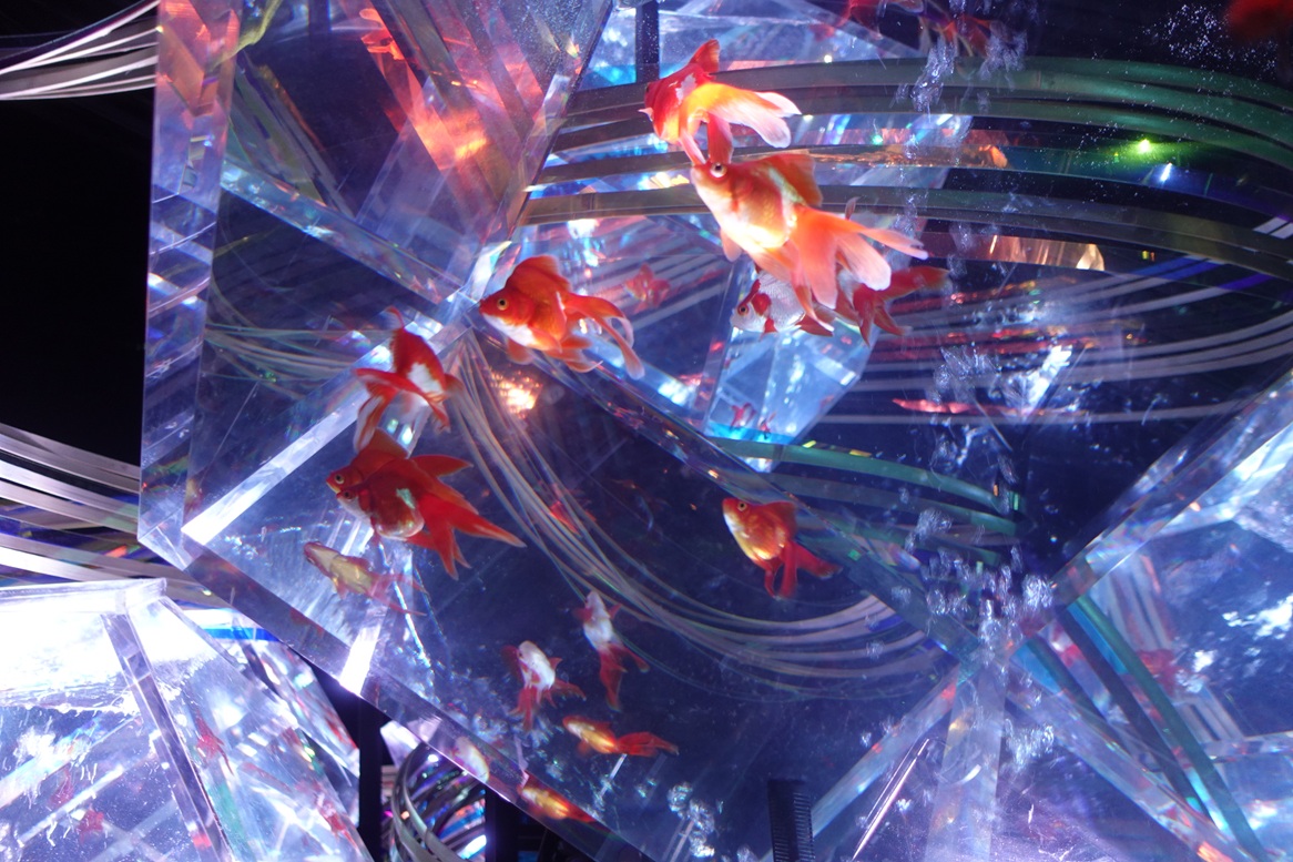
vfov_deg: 53.1
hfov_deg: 73.8
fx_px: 862
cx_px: 646
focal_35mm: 24
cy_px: 431
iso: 400
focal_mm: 8.8
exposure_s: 1/30
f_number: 1.8
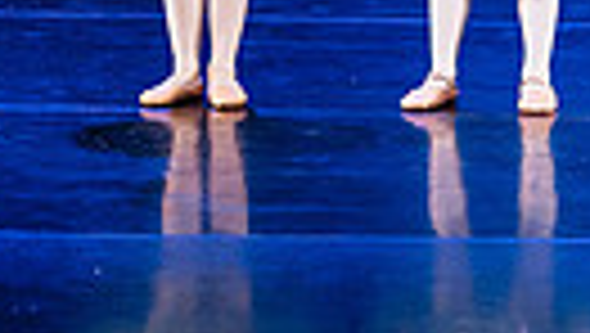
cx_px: 1275
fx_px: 7830
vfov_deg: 2.4
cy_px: -369
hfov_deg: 4.2
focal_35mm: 500
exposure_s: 1/500
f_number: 2.8
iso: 1250
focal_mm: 108
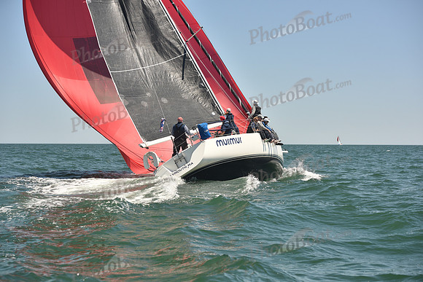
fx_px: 823
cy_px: 141
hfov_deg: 28.8
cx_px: 212
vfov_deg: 19.5
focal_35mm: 70
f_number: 5
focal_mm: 70
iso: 250
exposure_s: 1/800
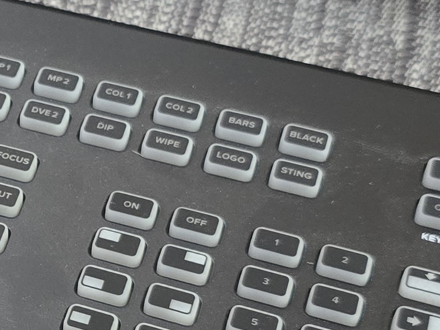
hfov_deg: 16.8
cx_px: -109
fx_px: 1411
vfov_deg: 13.3
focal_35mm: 111
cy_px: 251
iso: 500
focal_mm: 6.3
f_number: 1.7
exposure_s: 1/120
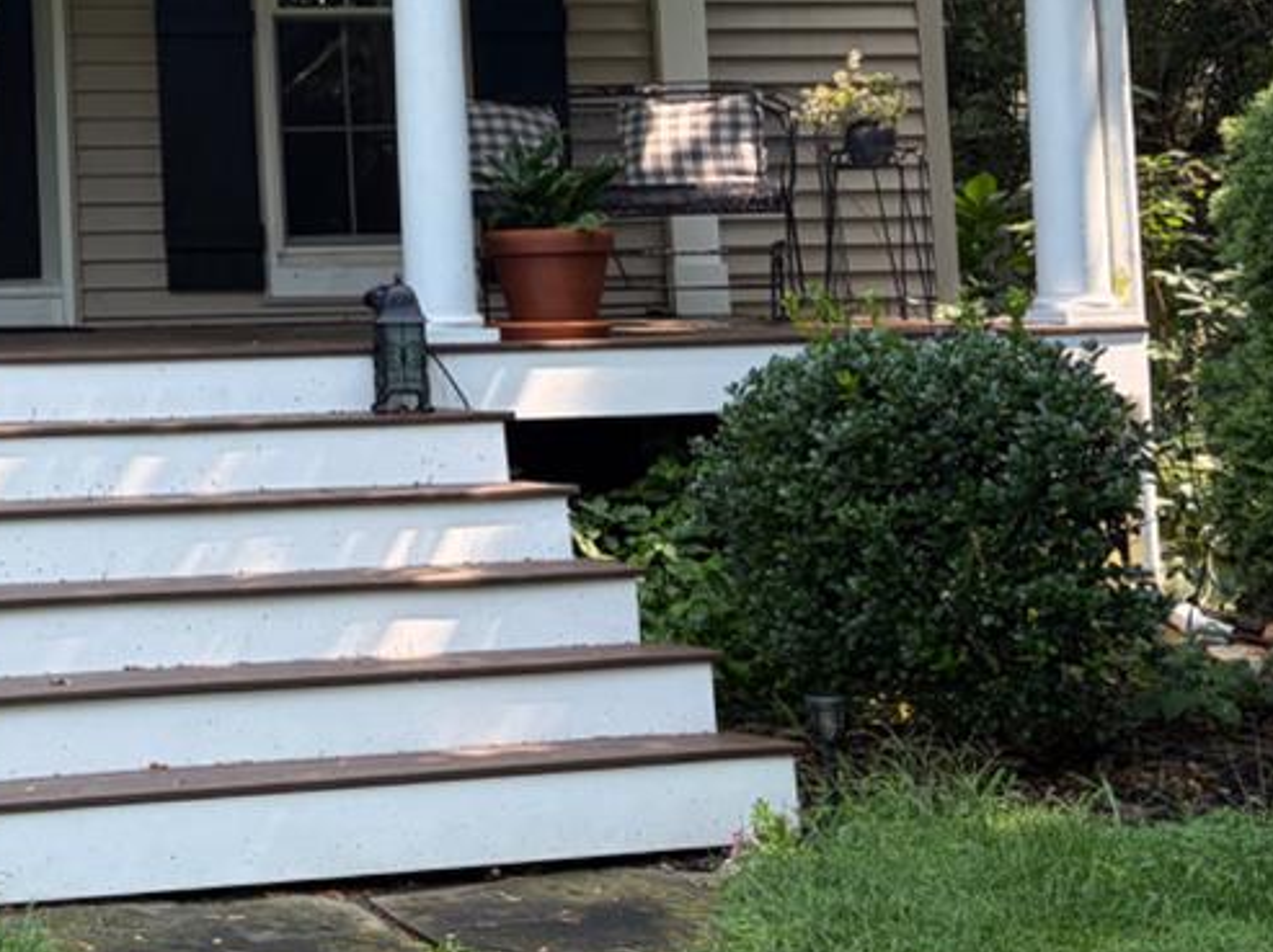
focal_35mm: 76
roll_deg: +2.2
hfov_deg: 23.5
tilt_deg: +3.2
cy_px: 21
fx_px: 2793
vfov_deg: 18.9
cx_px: -243
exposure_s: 1/576
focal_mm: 5.96
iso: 50
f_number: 1.6
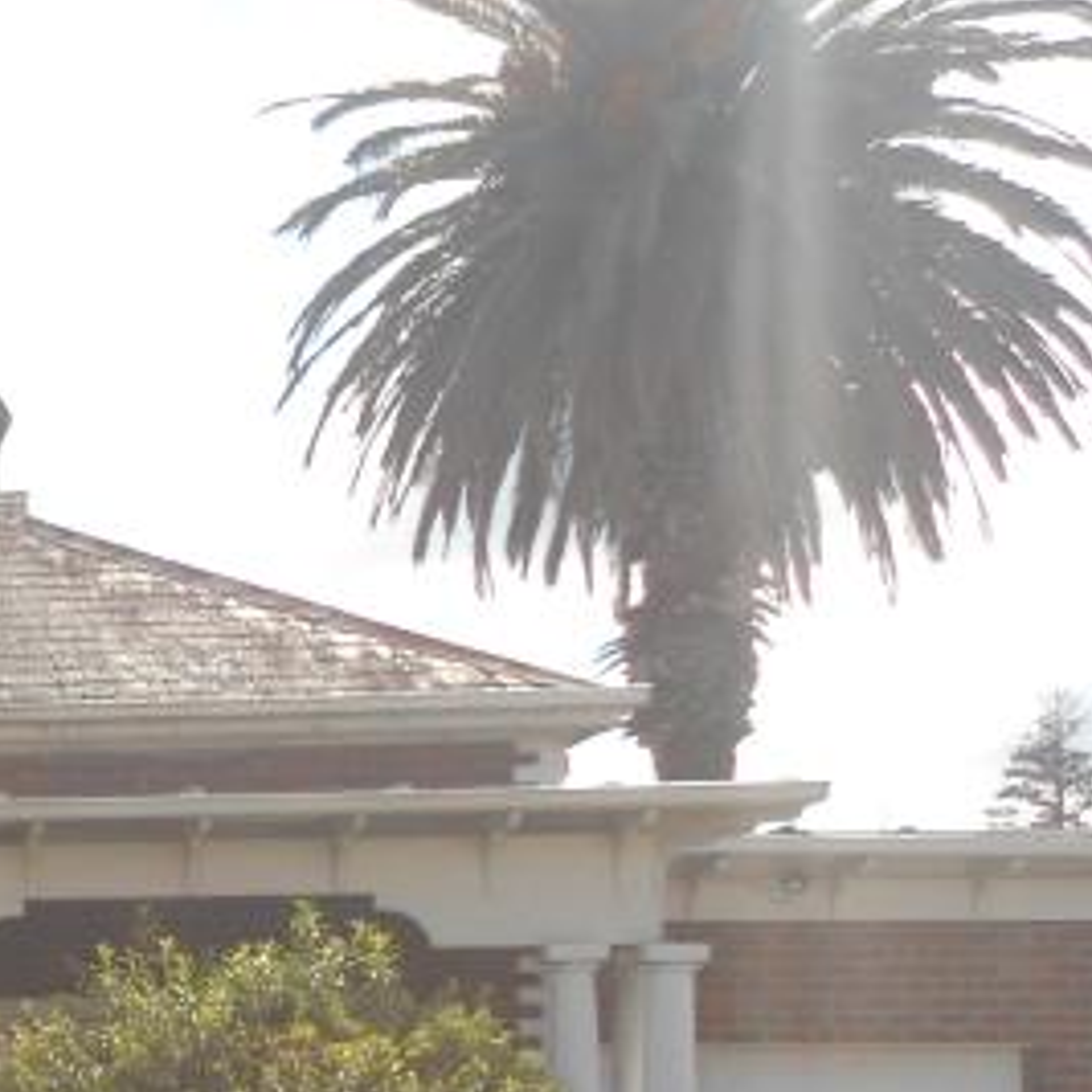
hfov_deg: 18.7
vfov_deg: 20.4
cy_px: 1125
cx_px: -540
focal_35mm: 82
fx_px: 2927
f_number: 3
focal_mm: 5.6
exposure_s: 1/800
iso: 80
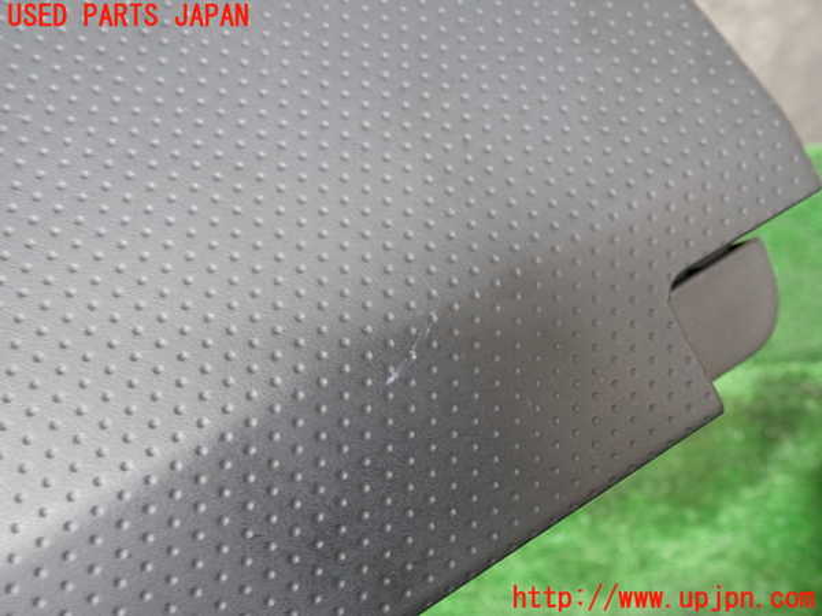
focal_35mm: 30
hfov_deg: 60.0
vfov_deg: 46.8
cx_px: 411
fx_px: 712
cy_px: 308
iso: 200
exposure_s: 1/30
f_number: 2.3
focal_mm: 5.4
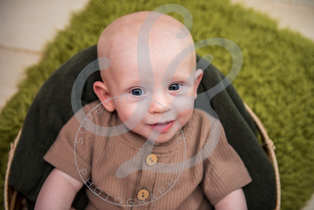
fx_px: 506
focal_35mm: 58
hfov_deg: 34.5
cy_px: 105
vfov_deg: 23.4
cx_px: 157
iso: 100
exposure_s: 1/125
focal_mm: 58
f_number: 2.8
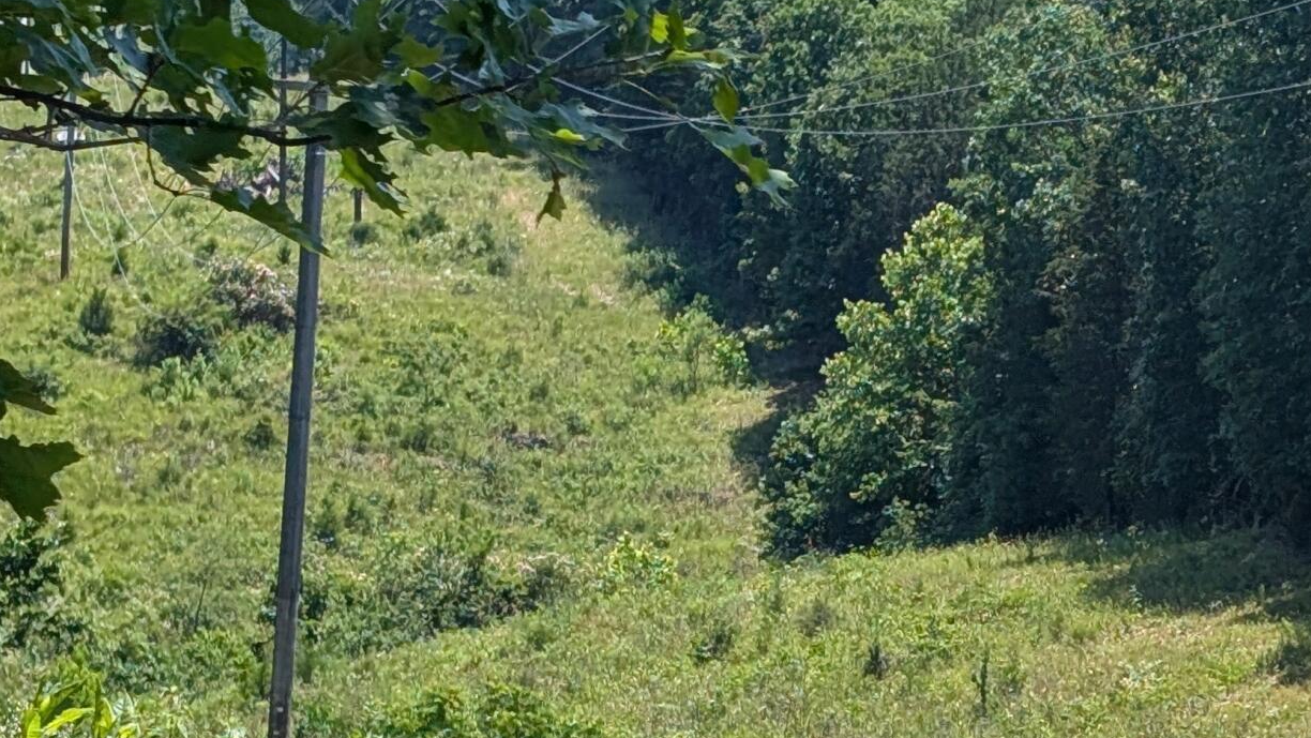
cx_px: 1210
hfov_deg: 16.1
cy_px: 651
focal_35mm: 131
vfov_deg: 9.2
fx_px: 4555
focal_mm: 6.9
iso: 21
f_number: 1.68
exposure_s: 1/1064
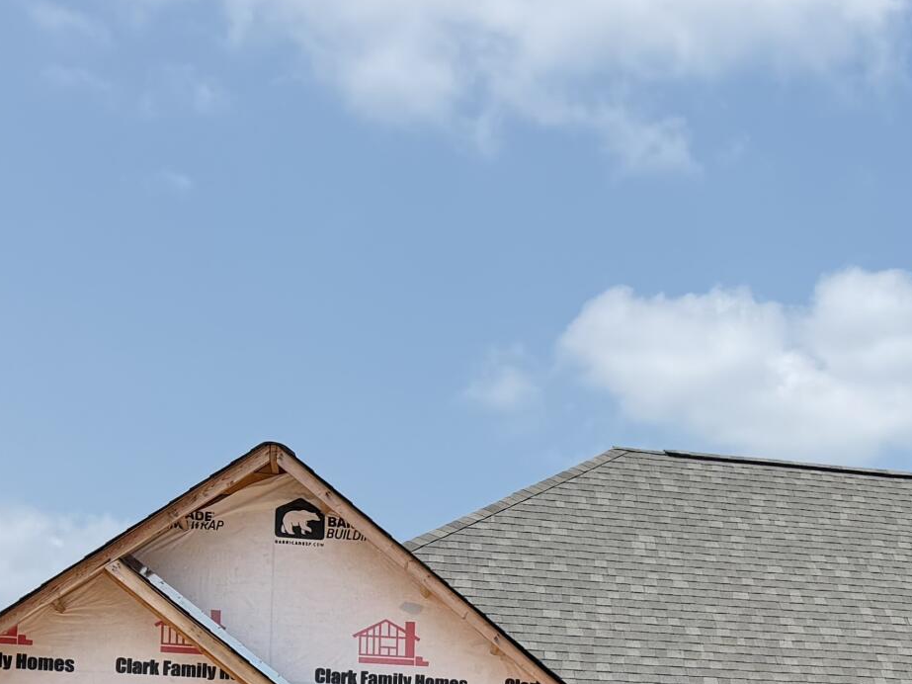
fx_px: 2055
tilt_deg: +5.0
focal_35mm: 78
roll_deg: +0.6
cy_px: 882
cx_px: 1017
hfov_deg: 23.4
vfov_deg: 17.7
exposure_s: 1/3021
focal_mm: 6.76
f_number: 1.78
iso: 100
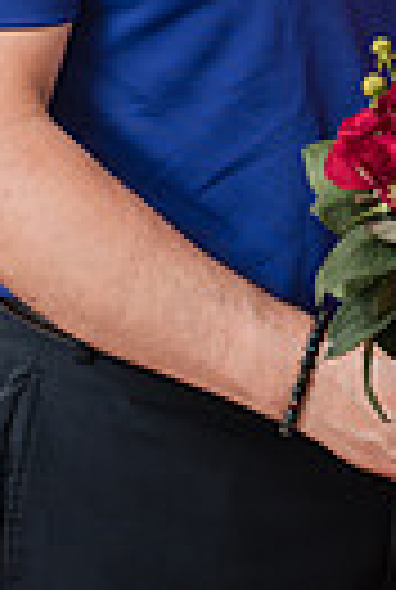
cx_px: 482
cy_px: -243
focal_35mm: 240
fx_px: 3939
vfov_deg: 8.4
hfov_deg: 5.7
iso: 1000
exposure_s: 1/250
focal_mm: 70
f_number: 3.2
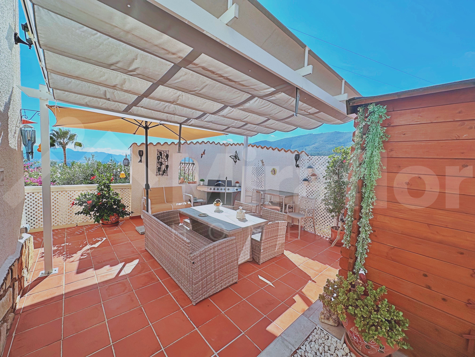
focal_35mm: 14
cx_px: 238
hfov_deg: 102.1
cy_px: 178
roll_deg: -2.9
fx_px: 192
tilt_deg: -4.1
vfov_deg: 85.7
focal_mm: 2.22
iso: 40
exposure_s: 1/1319
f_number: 2.2
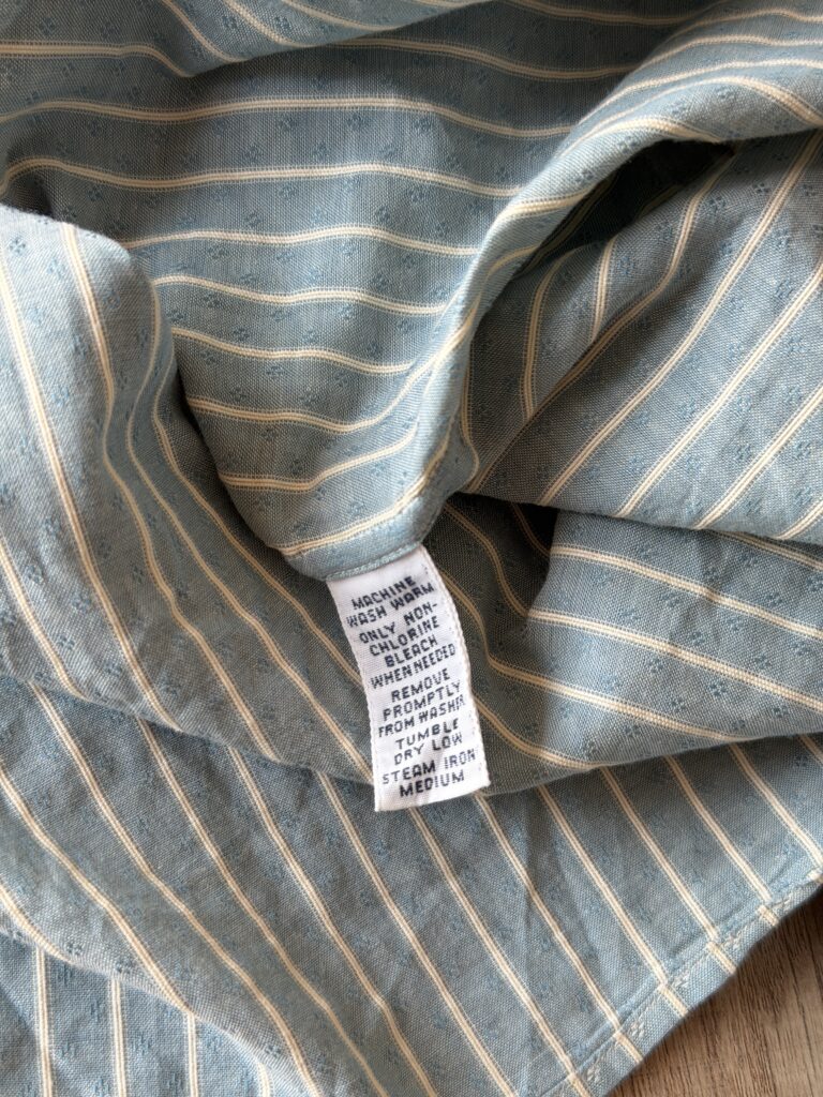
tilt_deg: -65.4
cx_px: 412
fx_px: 1522
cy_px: 548
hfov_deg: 30.3
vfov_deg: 39.7
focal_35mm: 48
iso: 100
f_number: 1.78
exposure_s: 1/118
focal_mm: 6.76
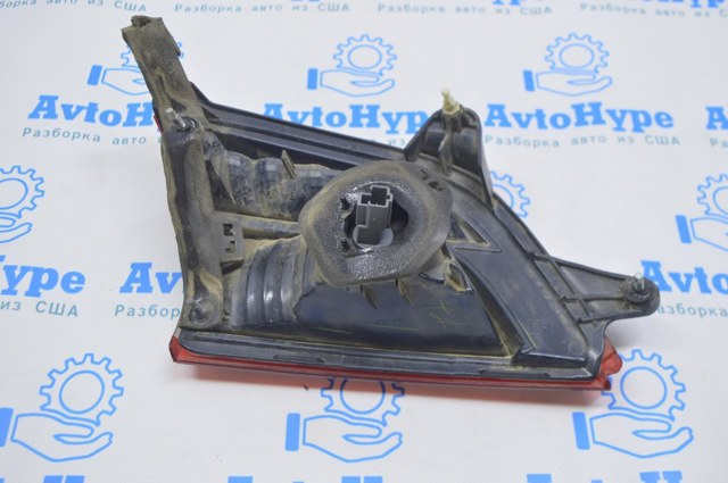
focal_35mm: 39
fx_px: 788
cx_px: 364
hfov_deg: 49.6
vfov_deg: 34.1
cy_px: 242
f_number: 5.6
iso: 400
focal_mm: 26
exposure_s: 1/20
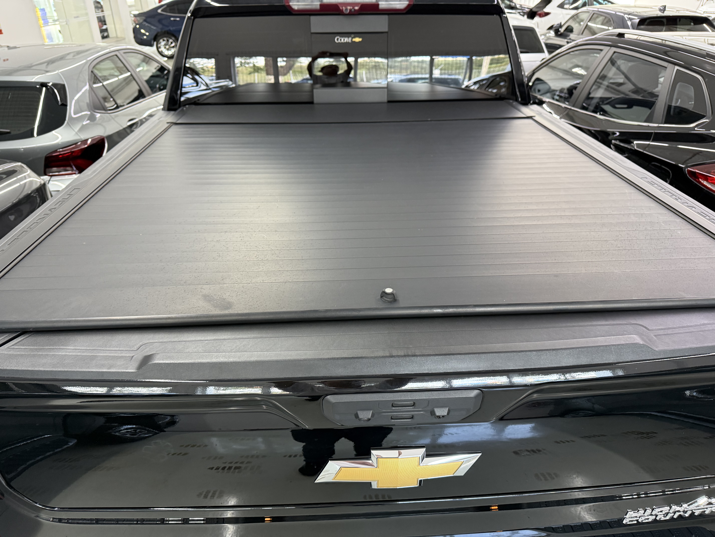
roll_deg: +0.3
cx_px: 358
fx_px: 496
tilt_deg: -29.4
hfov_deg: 71.6
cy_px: 268
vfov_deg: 56.8
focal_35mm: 24
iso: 250
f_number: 1.78
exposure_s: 1/60
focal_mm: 6.76
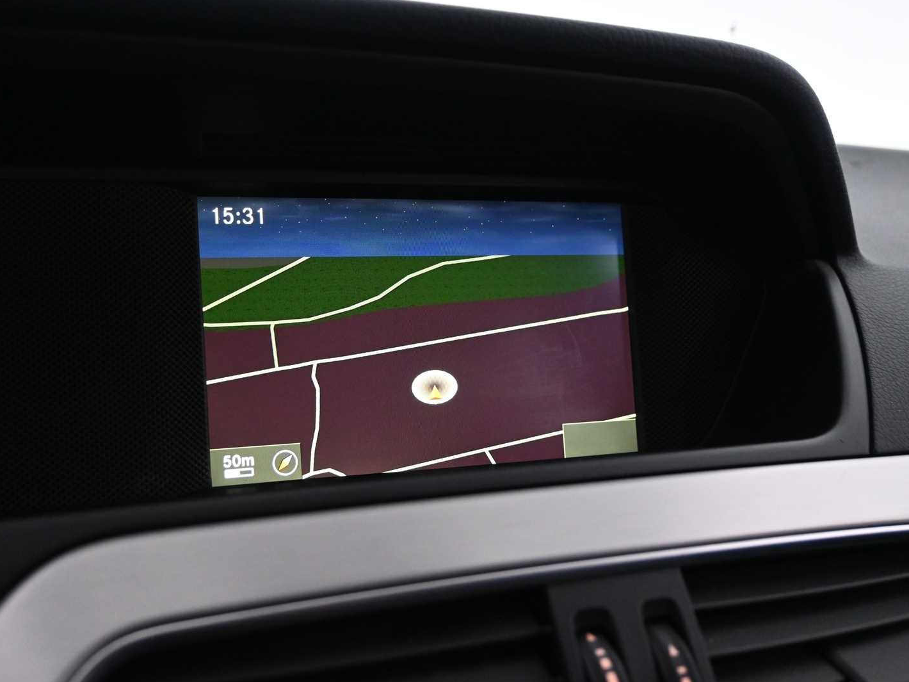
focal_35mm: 35
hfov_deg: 53.1
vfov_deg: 41.2
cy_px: 343
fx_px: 907
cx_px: 408
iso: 3200
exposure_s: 1/50
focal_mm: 21
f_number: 4
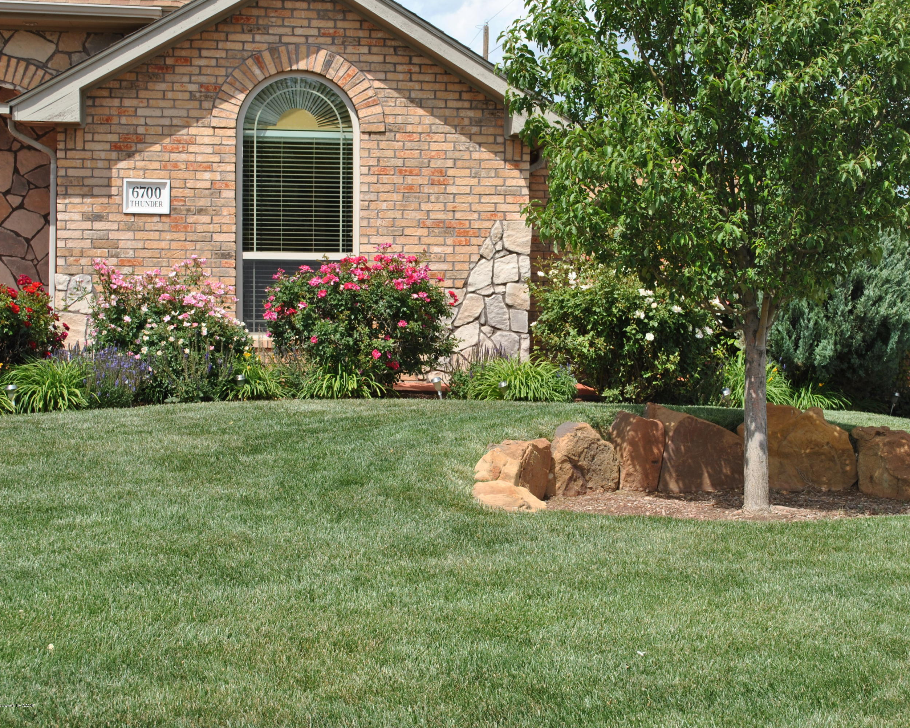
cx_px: 511
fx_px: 1454
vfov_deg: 28.1
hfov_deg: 34.7
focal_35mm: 54
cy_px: 364
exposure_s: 1/250
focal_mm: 32
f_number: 8
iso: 100
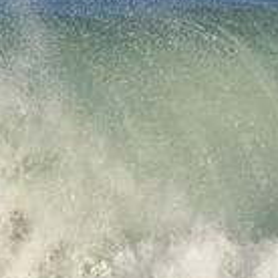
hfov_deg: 0.5
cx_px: -331
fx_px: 29620
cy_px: 175
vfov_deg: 0.5
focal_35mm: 3260
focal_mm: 850
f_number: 11
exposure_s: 1/3200
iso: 1400
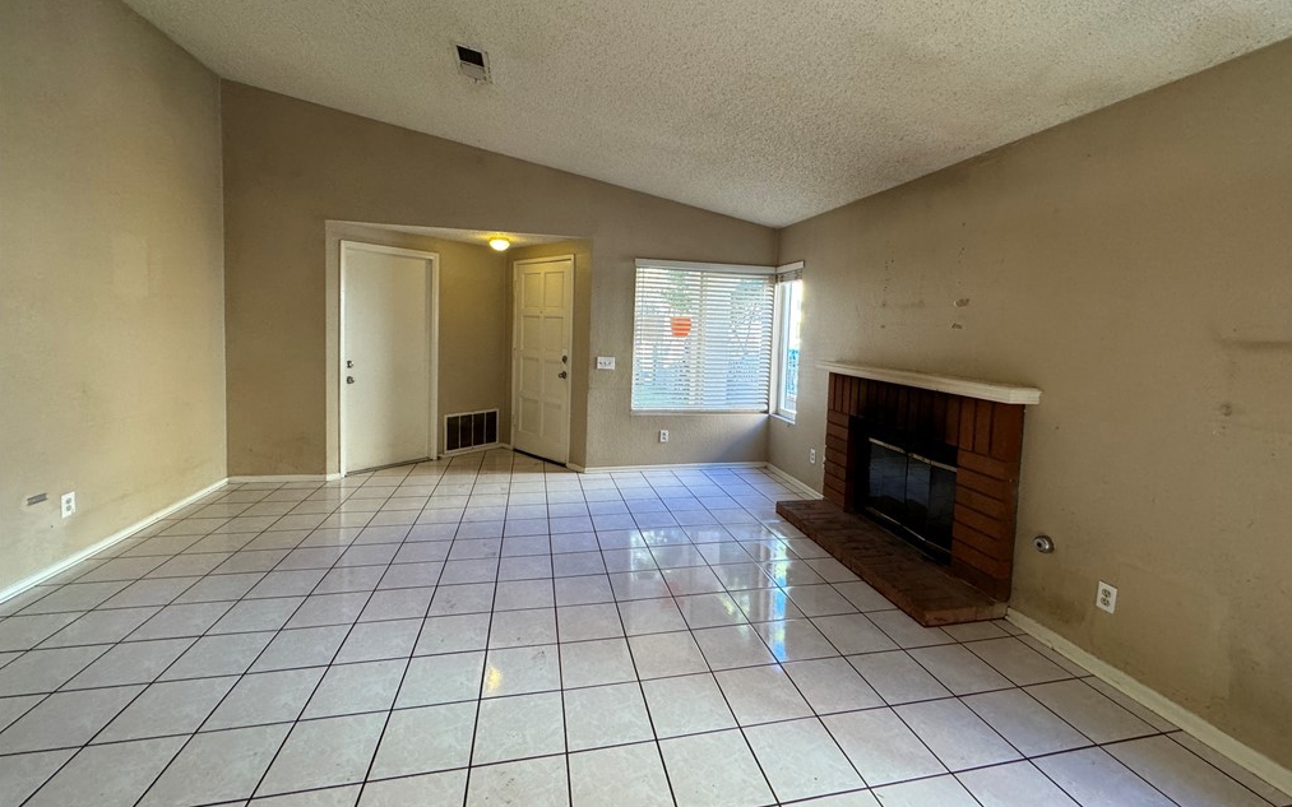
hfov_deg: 101.5
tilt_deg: -4.5
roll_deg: -2.2
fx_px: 528
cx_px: 650
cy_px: 361
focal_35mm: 15
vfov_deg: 74.6
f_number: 2.2
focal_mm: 2.22
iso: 250
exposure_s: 1/120
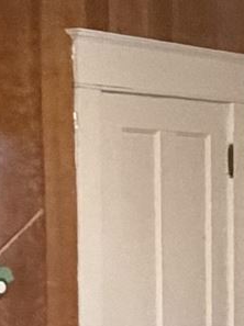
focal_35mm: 145
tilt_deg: -6.0
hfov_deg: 9.7
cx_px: 429
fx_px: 1366
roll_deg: -0.2
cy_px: 299
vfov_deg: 13.5
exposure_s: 1/60
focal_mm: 2.22
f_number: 2.2
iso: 1250
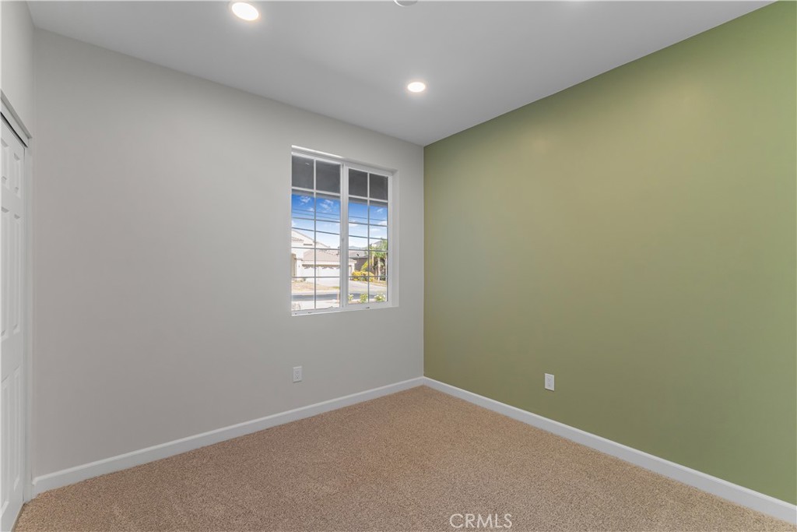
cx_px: 398
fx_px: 332
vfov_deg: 77.3
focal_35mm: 15
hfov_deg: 100.4
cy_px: 266
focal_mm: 10
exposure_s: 1/4
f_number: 10
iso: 250
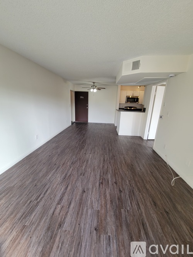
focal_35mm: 13
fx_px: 97
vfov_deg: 106.2
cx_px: 96
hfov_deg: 89.9
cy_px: 128
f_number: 2.2
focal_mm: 2.2
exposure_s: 1/60
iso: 80
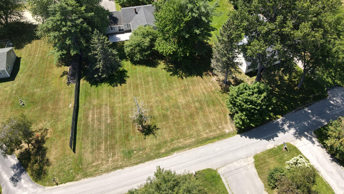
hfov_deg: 69.9
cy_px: 66
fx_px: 246
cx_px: 170
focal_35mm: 27
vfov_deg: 42.4
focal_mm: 4.5
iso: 100
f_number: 2.8
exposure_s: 1/320
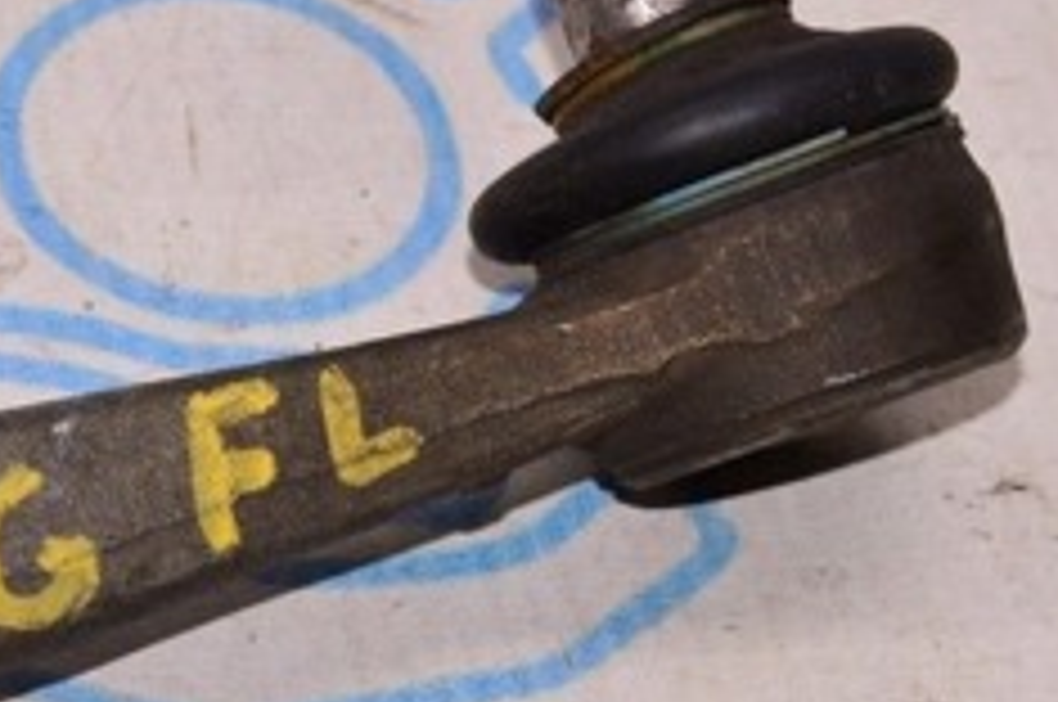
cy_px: 340
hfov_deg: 9.2
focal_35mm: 224
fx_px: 6585
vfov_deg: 6.1
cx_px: 203
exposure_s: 1/200
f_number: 8
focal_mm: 55
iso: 1600
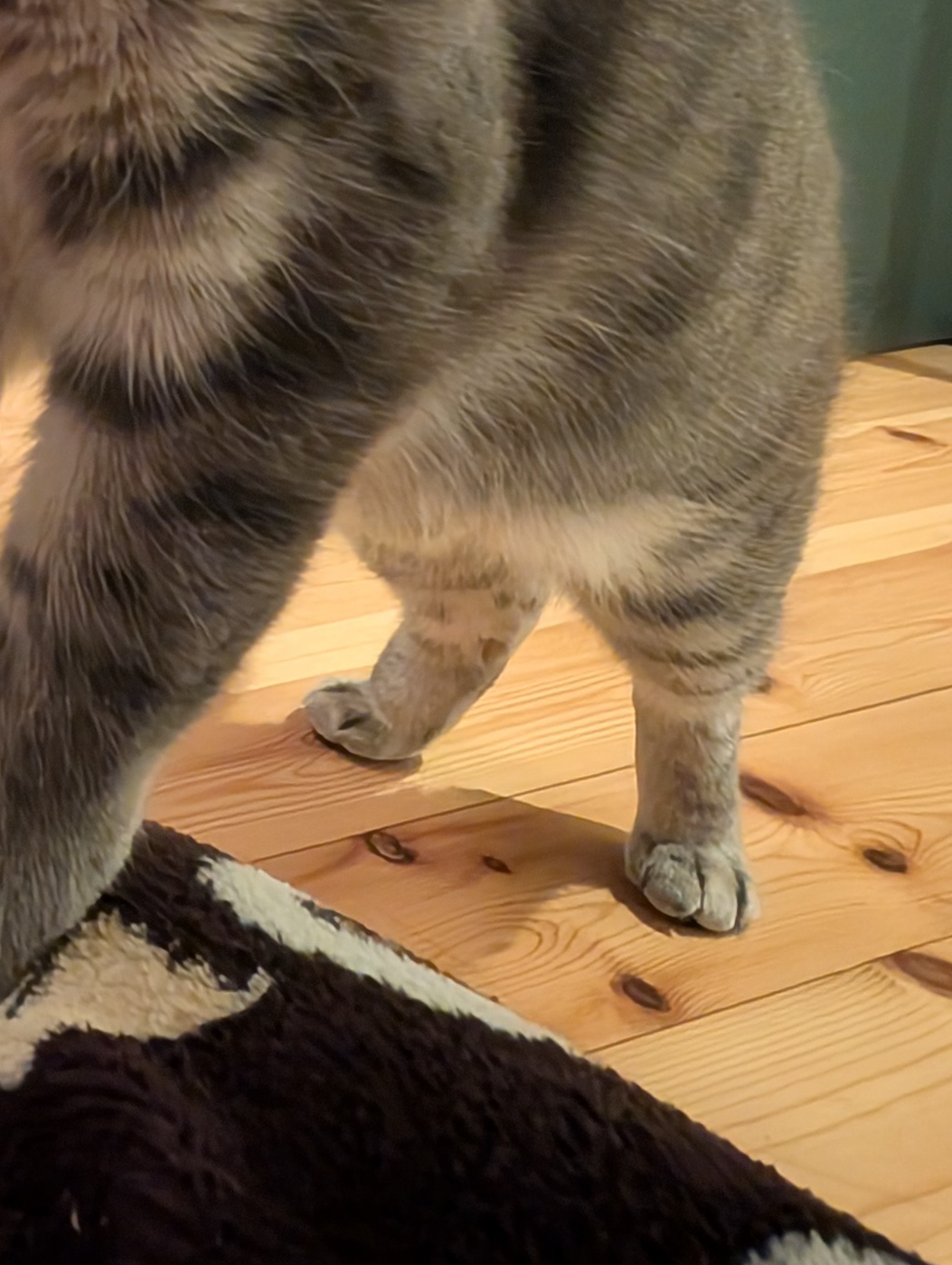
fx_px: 1280
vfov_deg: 44.7
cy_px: 5
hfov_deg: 30.0
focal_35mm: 35
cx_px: -360
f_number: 1.7
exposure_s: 1/25
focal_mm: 2.02
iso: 1922
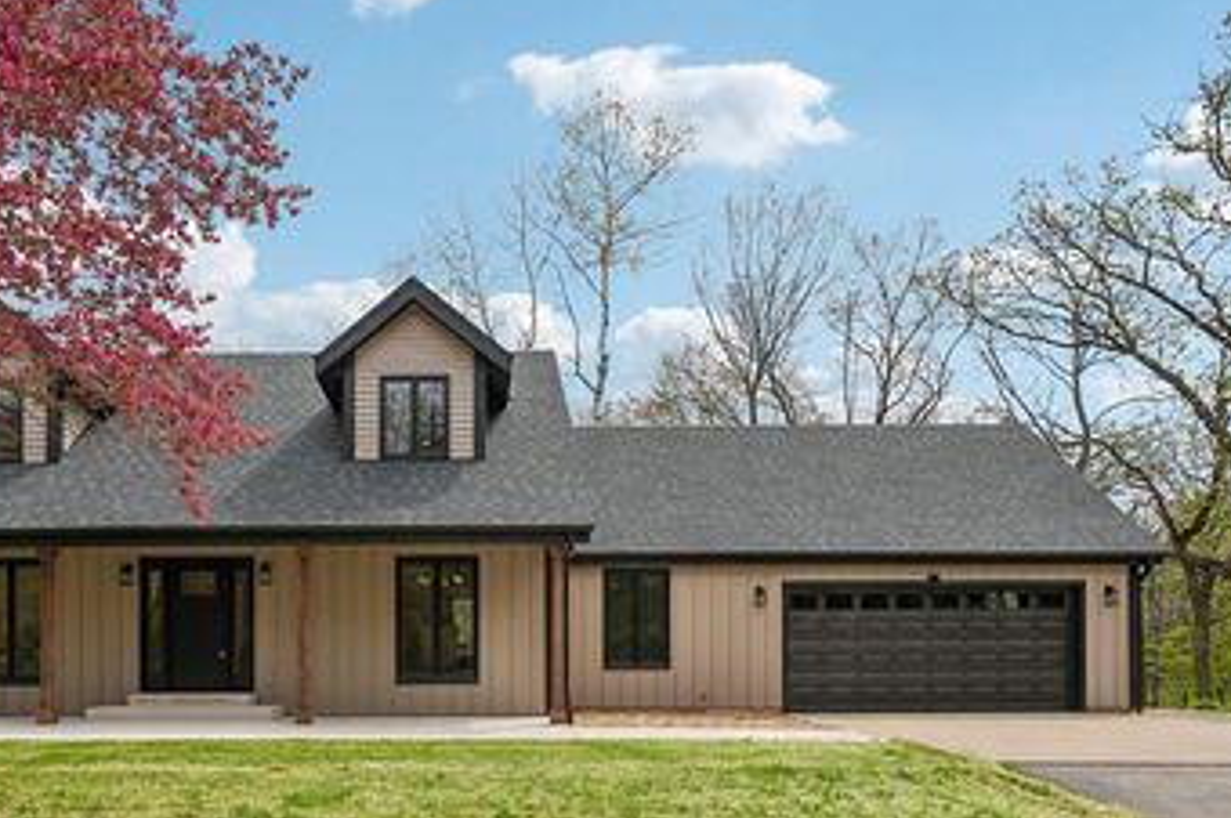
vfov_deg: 48.9
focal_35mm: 26
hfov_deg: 68.8
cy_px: 556
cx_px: 453
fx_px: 879
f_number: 5.6
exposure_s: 1/400
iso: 100
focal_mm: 17.5
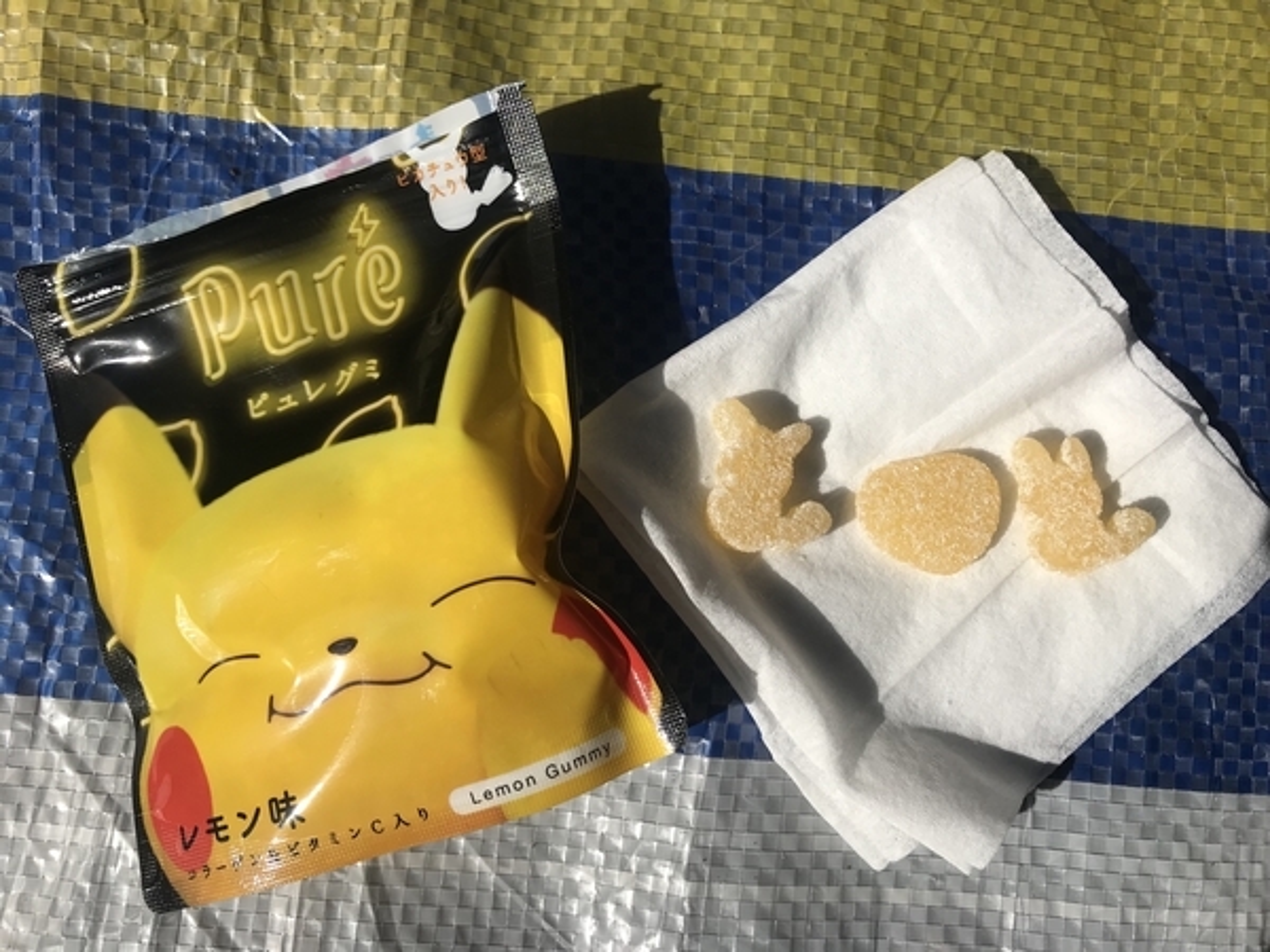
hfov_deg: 63.4
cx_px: 635
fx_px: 1027
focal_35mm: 28
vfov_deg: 49.7
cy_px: 476
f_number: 1.8
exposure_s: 1/6410
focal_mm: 3.99
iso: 20
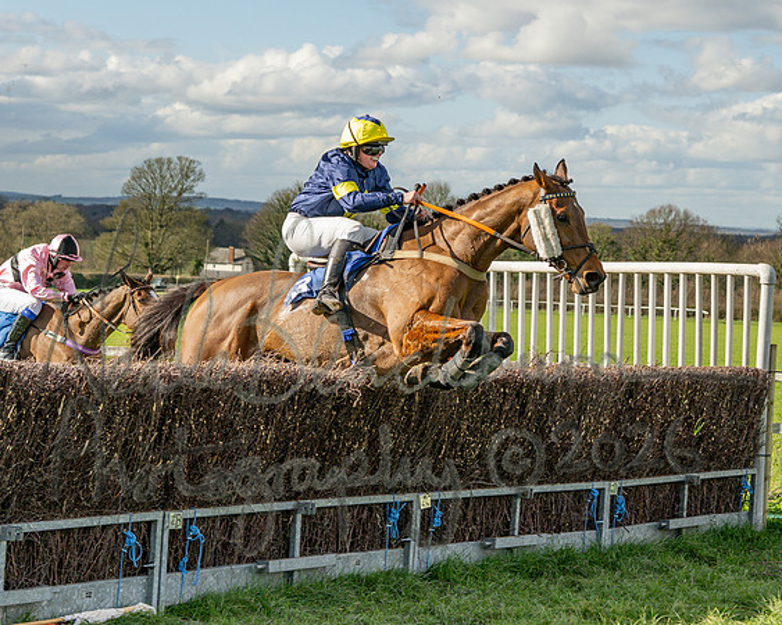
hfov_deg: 18.5
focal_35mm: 104
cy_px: 286
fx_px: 2396
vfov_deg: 14.9
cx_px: 307
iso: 200
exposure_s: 1/1600
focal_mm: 50
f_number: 4
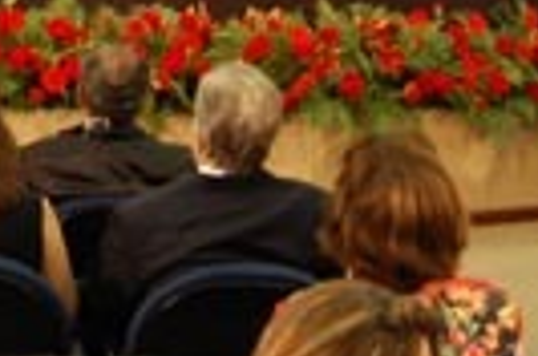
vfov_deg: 10.9
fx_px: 1819
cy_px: -87
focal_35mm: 122
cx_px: 20
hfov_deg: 16.5
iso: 800
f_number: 4
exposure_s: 1/30
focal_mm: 24
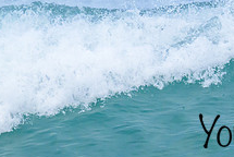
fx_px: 13844
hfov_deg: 1.0
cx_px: 361
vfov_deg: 0.6
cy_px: 126
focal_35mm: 2127
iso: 1800
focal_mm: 640
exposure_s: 1/1600
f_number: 11
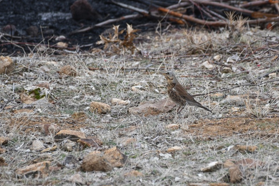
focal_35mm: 990
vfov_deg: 1.4
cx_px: 176
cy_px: 113
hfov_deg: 2.1
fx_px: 7672
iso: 640
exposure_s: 1/640
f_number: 5.6
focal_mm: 500
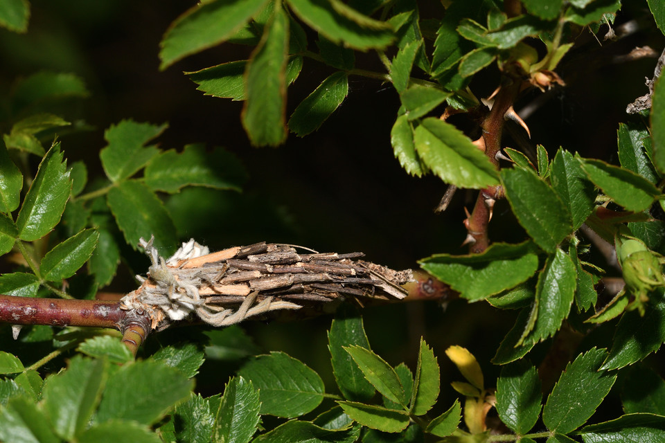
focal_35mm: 225
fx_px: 4156
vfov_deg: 6.1
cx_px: 332
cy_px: 222
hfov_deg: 9.1
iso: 400
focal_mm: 150
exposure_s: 1/250
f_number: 10
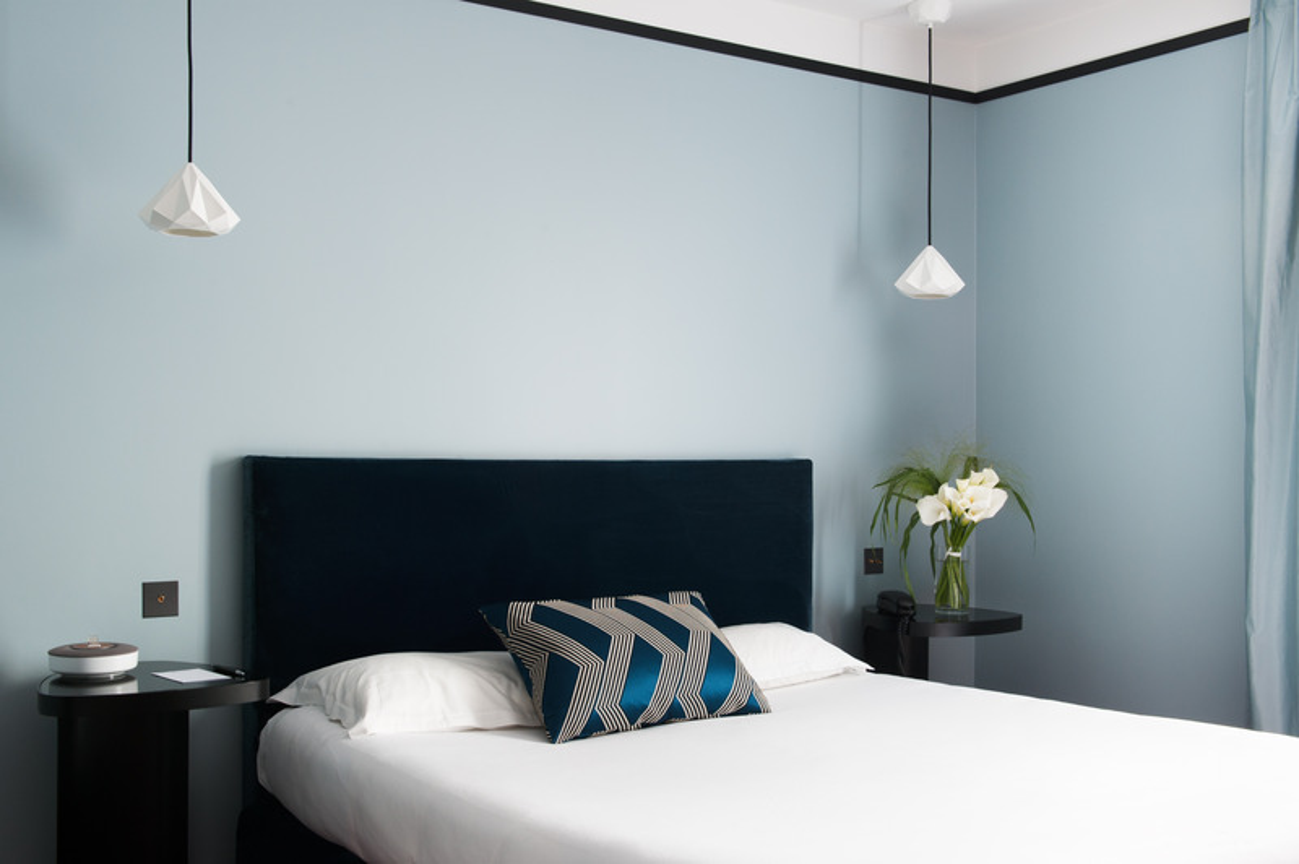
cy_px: 432
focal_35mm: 35
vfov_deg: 37.8
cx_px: 650
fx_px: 1262
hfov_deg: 54.5
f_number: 11
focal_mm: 35
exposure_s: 2
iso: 100
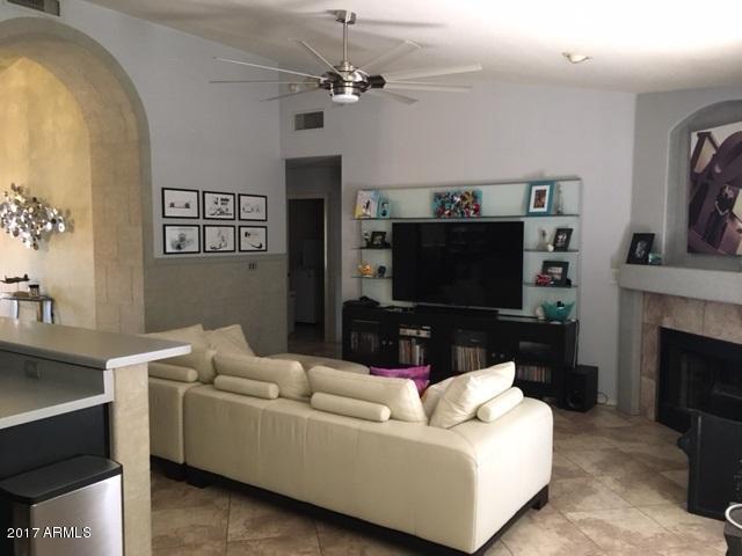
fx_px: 622
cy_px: 278
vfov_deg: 48.2
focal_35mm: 29
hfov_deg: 61.7
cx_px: 371
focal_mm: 4.15
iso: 200
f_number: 2.2
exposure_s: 1/20
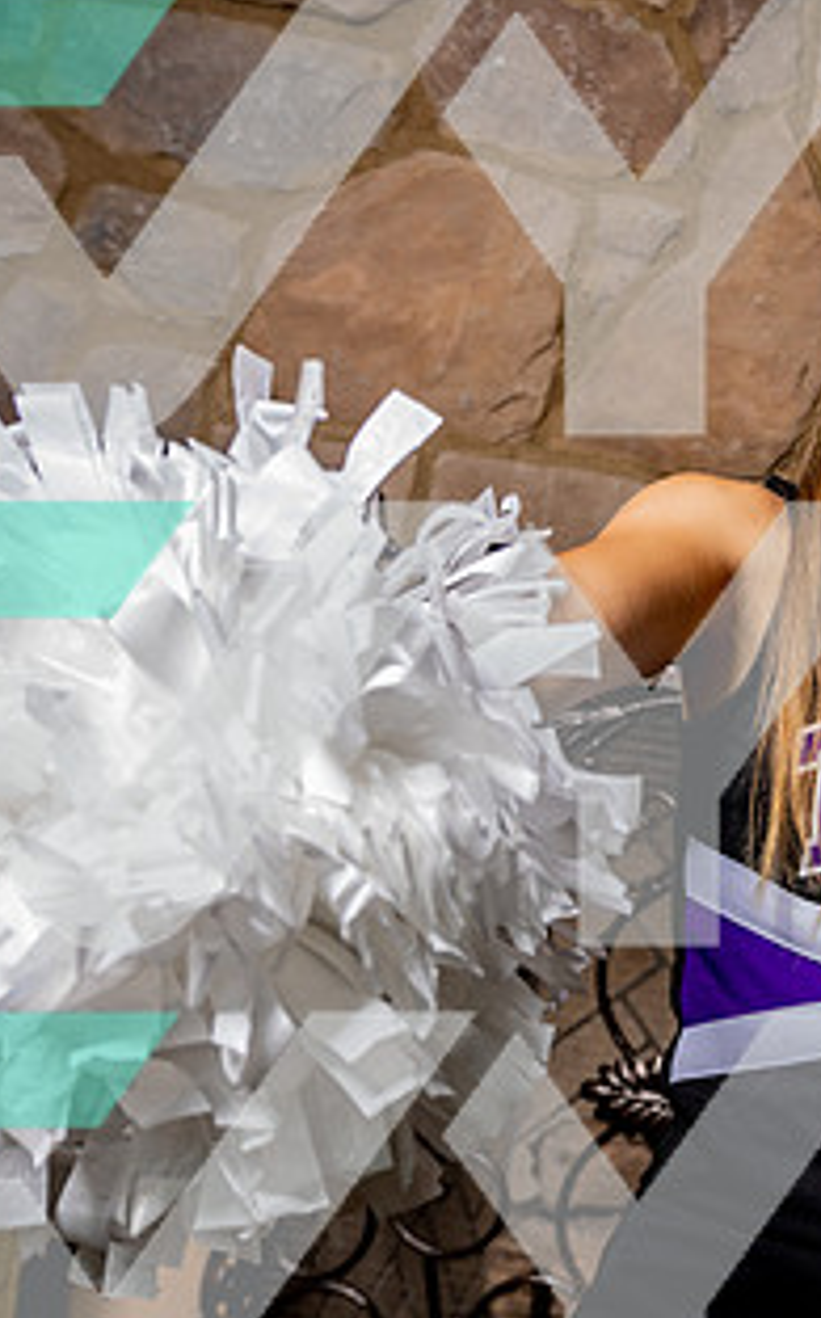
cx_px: 825
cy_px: 726
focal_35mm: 70
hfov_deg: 18.1
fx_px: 2512
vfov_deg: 29.4
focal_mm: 37
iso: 200
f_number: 5.6
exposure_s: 1/250
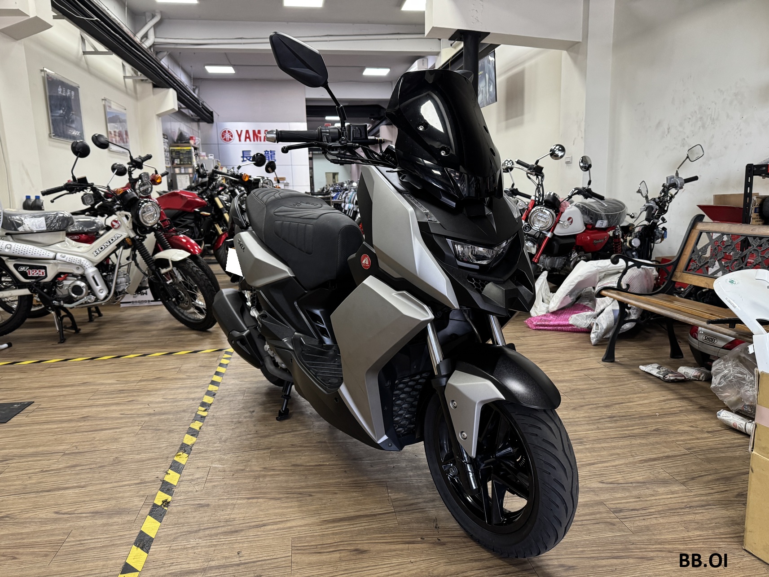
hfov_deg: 71.6
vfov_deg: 56.8
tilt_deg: -10.1
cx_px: 384
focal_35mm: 24
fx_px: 533
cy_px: 288
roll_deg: +2.1
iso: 250
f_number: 1.78
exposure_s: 1/60
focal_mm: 6.76
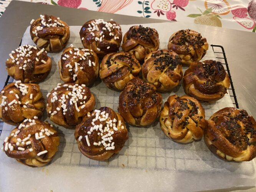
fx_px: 192
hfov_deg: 67.3
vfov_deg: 53.0
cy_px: 96
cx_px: 128
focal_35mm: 26
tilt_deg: -62.0
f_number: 1.8
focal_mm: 4.25
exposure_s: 1/33
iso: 500
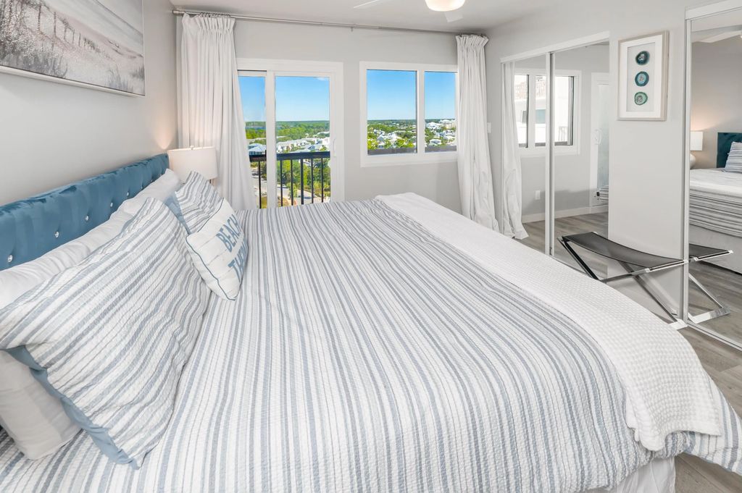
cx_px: 371
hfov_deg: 104.3
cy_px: 246
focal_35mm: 14
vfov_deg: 81.1
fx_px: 288
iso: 400
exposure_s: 1/200
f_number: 9
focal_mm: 14
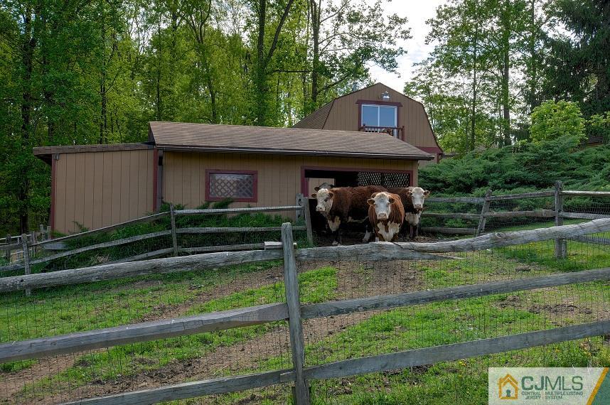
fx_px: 609
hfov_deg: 53.2
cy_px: 202
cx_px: 305
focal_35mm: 36
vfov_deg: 36.8
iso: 200
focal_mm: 24
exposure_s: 1/30
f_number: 13
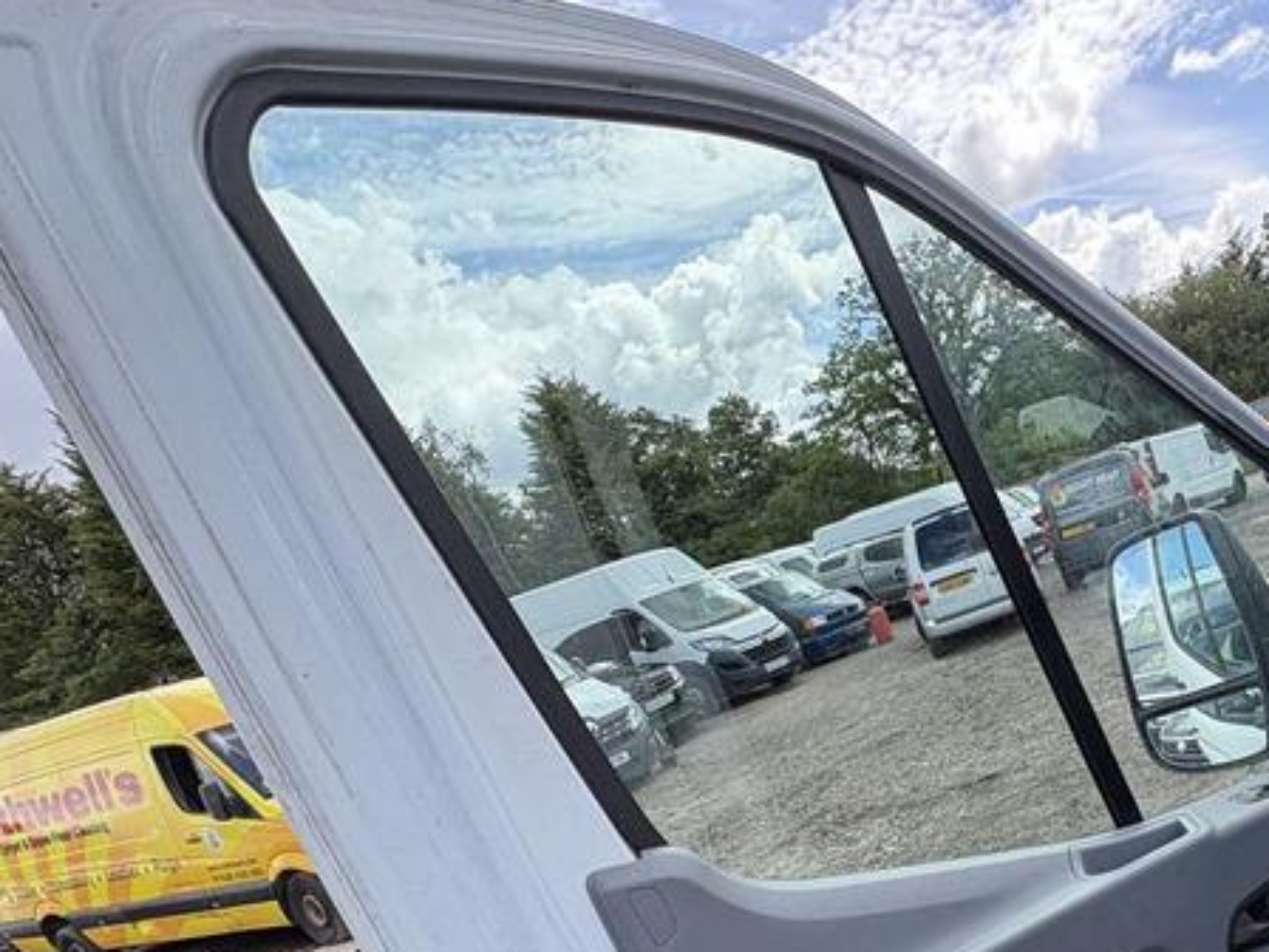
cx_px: 1062
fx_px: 1026
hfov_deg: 57.4
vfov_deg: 45.7
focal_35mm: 28
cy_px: 833
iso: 40
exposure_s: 1/377
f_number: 2.2
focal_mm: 2.22
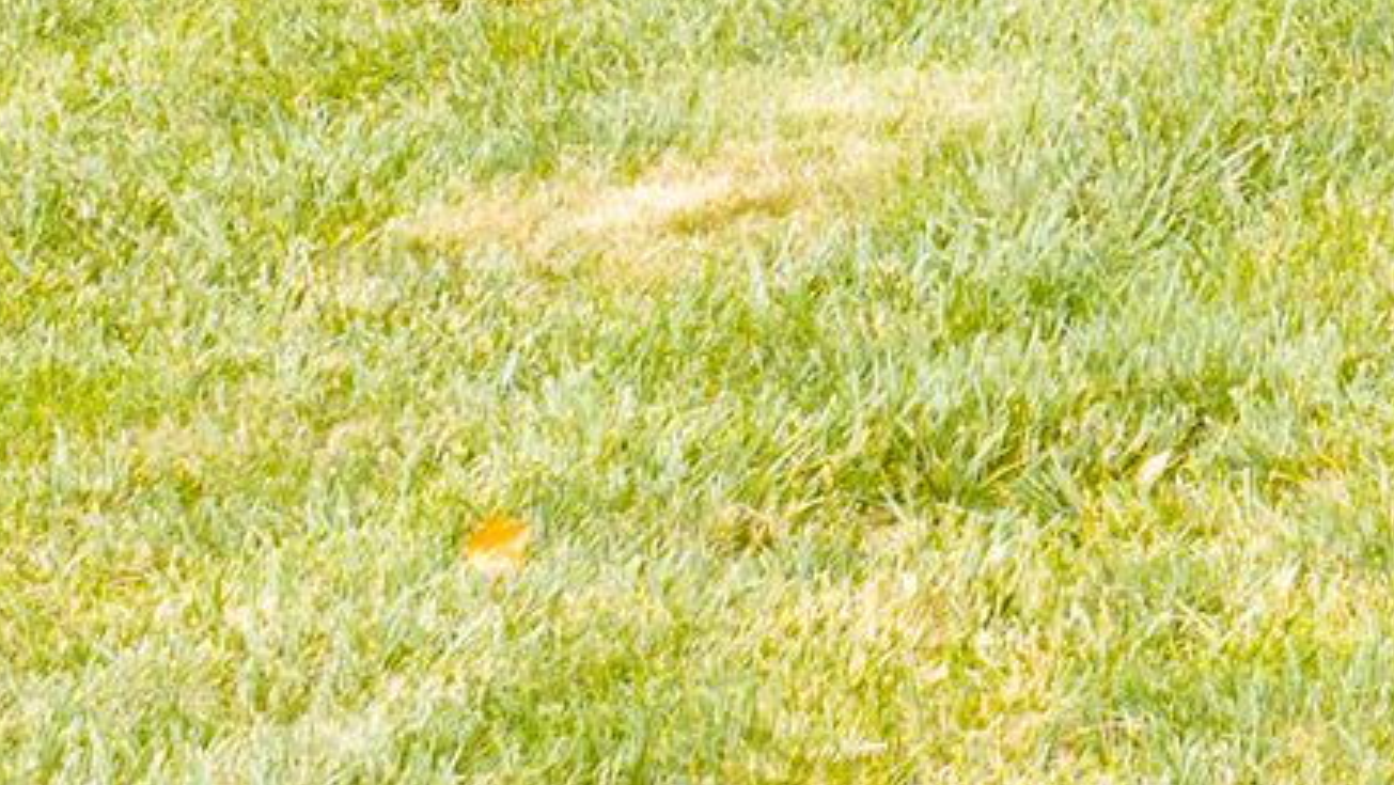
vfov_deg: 5.5
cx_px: 3961
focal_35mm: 207
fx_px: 7654
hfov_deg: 8.8
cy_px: -1647
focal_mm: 14.45
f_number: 2.8
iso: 125
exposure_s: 1/100
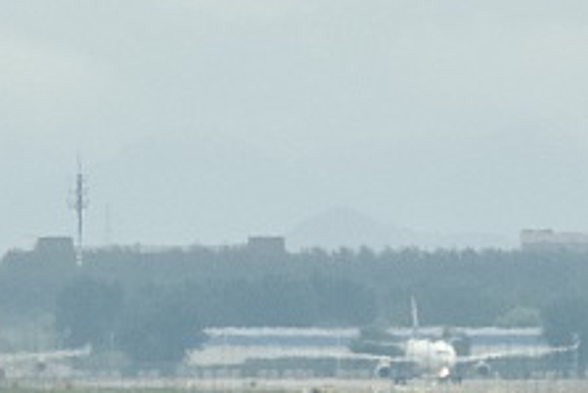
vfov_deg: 0.7
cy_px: -57
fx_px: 30055
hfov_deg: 1.1
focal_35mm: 1839
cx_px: -324
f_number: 8
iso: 400
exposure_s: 1/2500
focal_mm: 400
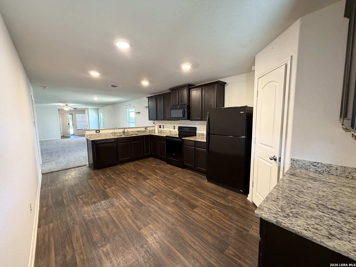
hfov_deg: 102.1
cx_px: 178
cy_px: 134
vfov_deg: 85.7
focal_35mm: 14
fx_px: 144
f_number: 2.2
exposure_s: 1/60
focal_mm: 2.2
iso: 320
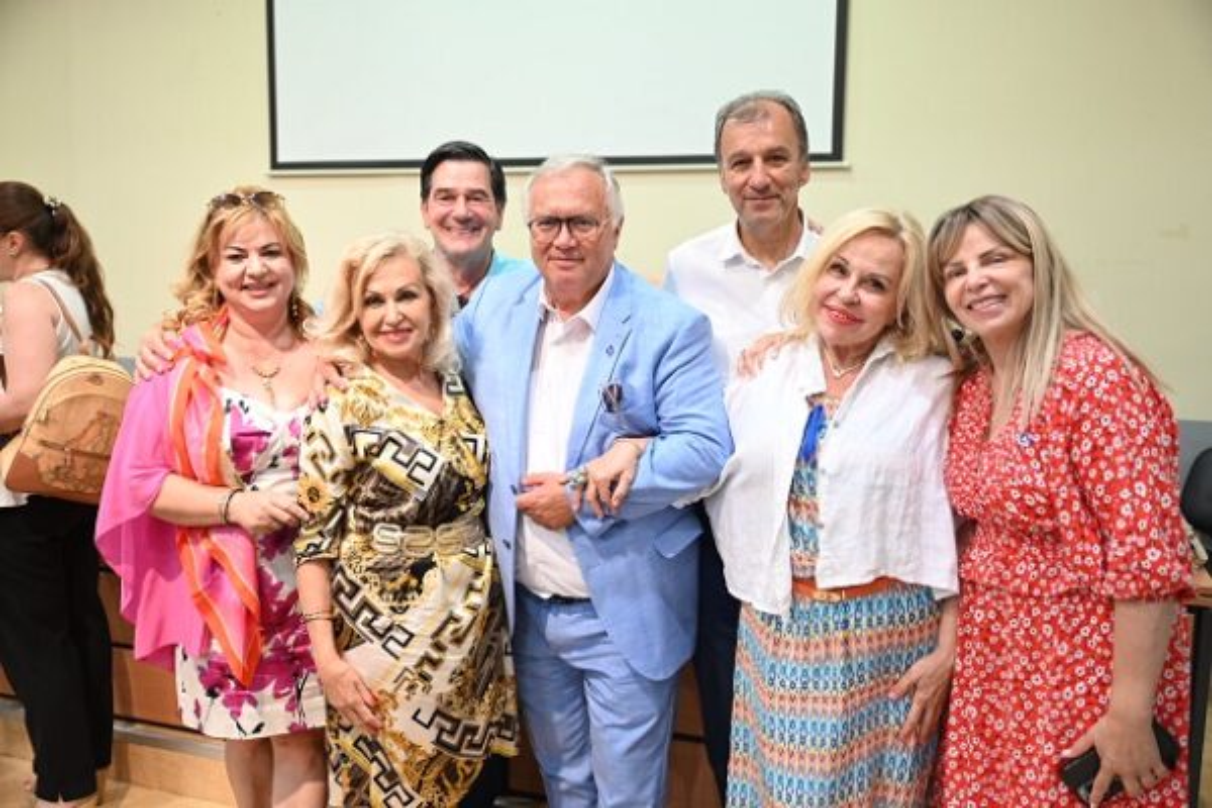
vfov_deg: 41.1
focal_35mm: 32
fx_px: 1077
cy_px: 404
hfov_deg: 58.7
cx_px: 606
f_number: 2.8
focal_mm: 32
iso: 1400
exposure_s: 1/125
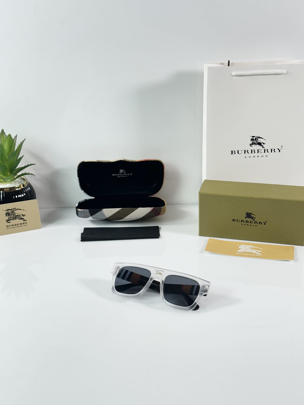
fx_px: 562
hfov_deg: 30.3
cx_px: 152
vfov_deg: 39.7
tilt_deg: -23.1
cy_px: 202
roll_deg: +1.0
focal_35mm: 48
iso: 80
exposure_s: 1/100
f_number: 1.78
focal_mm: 6.86
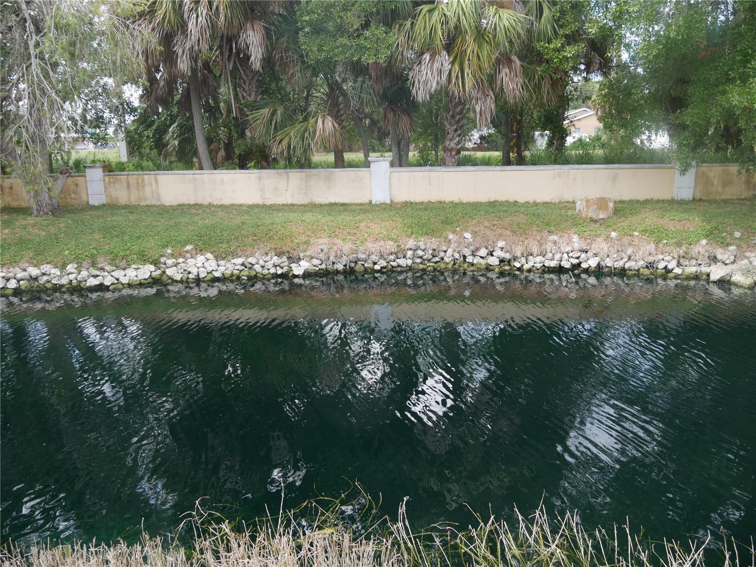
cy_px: 284
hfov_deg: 63.4
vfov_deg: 49.8
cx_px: 378
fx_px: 612
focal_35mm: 28
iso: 200
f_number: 4.5
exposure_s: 1/200
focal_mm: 14
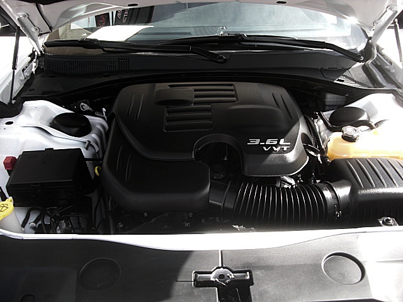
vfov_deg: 39.7
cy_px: 151
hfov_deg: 51.4
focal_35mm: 36
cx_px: 202
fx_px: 419
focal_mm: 6.3
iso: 50
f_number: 2.8
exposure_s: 1/200
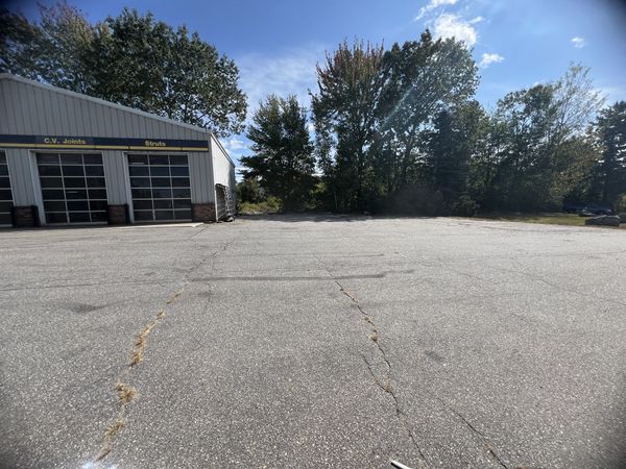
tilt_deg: -6.4
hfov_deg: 106.2
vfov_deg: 89.9
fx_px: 235
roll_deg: +1.3
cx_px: 313
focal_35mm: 13
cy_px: 234
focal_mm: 1.57
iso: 32
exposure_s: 1/1468
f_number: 1.8
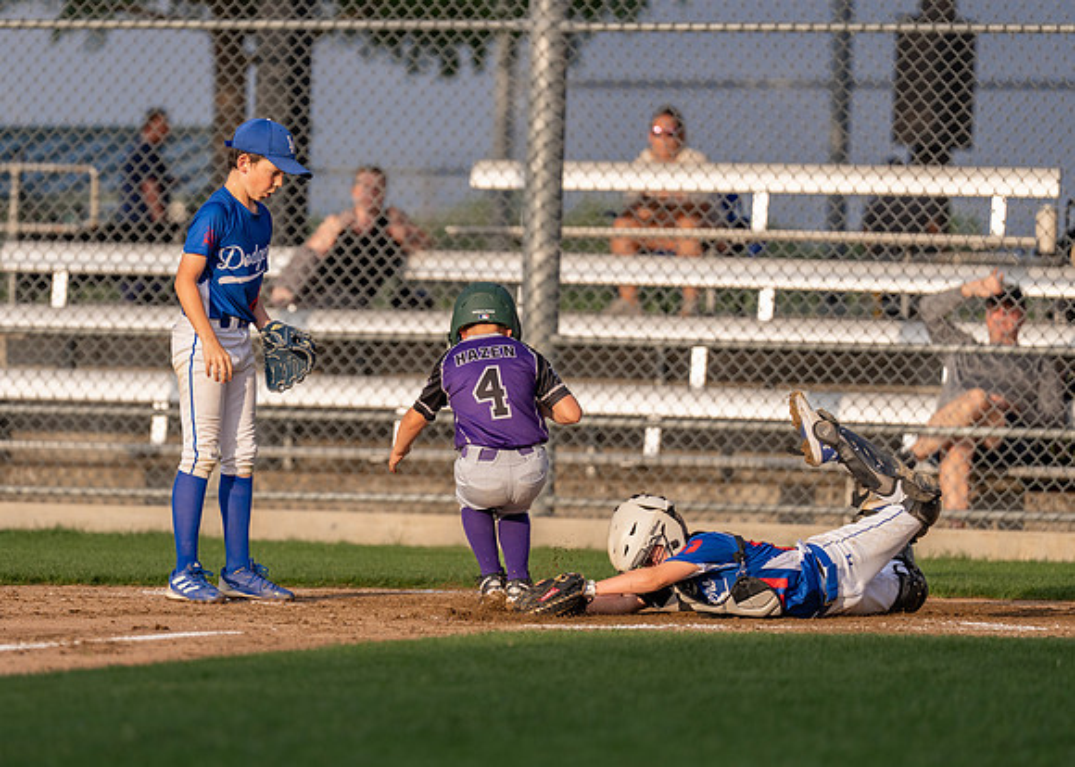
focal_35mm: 268
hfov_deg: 7.5
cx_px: 357
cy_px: 381
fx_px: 8173
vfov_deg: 5.4
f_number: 2.8
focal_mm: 200
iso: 320
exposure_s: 1/3200
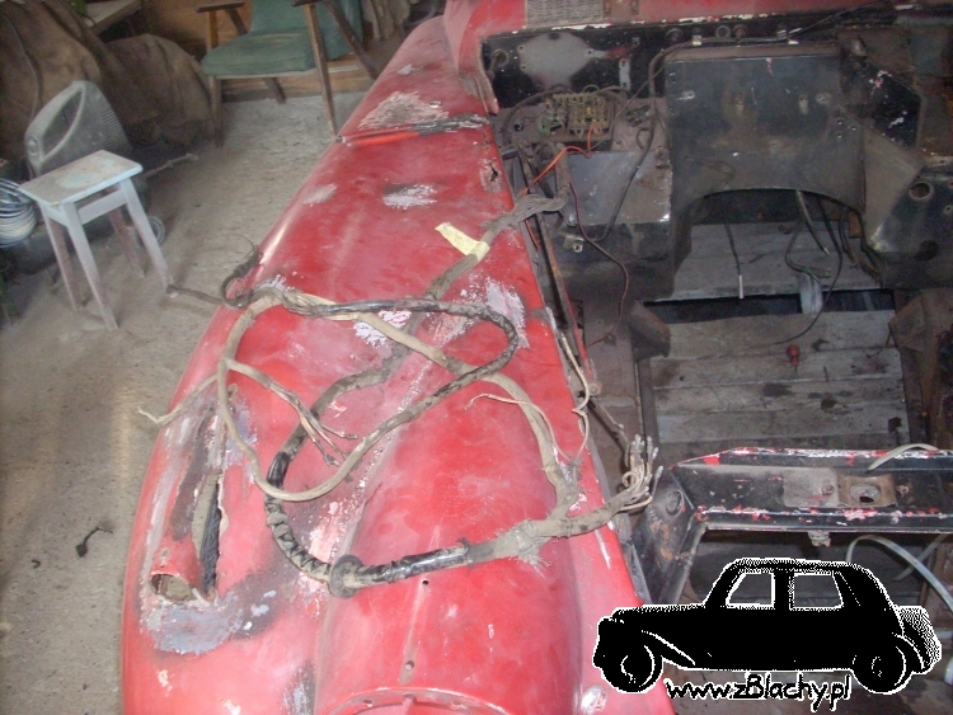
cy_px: 358
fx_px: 1019
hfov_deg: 50.1
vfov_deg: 38.7
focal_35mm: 37
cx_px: 476
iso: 400
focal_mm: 6.2
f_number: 2.8
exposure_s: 1/60
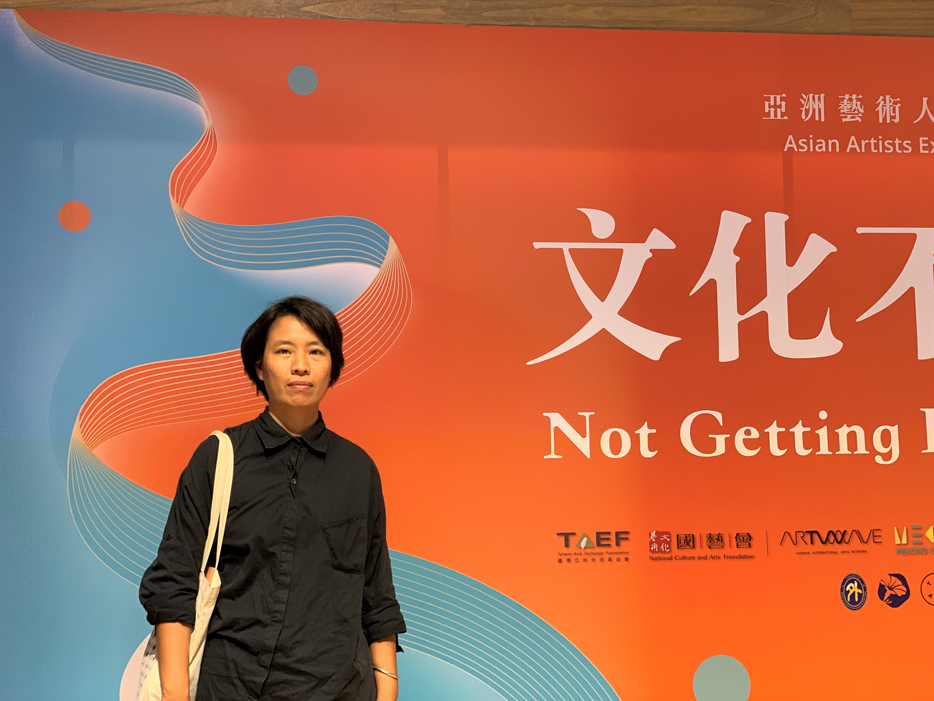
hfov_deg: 36.8
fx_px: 1403
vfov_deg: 28.0
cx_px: 467
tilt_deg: +6.6
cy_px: 350
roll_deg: +0.8
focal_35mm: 52
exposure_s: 1/120
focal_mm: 6
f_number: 2.4
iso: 125
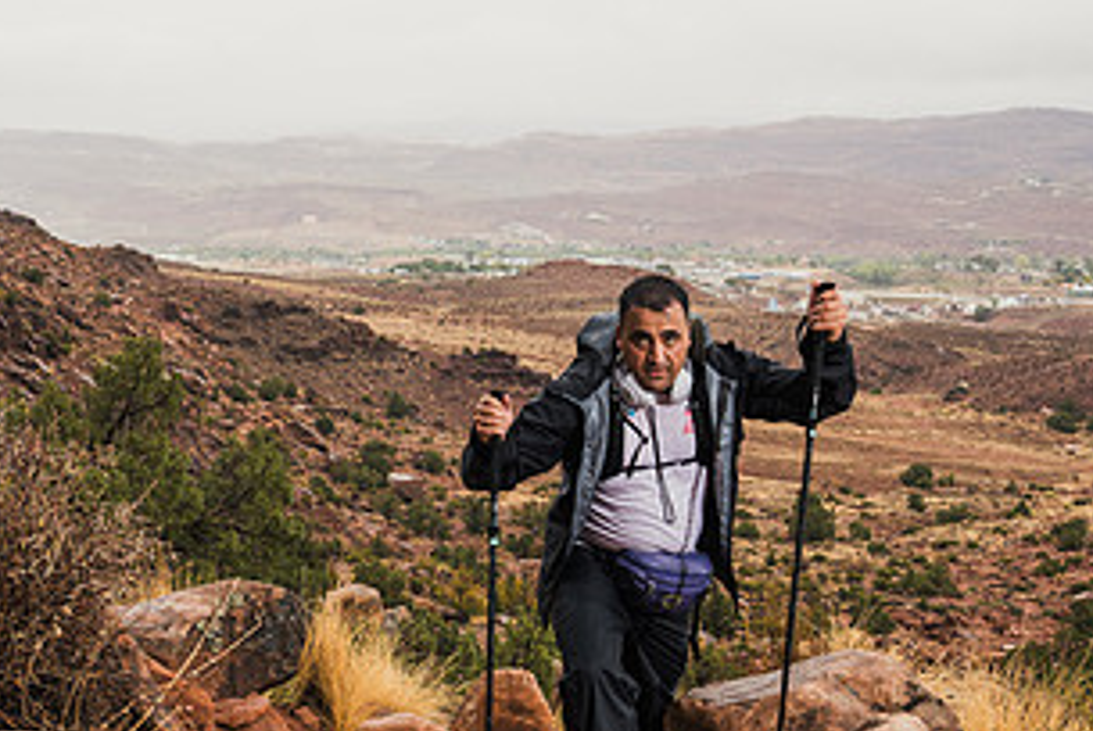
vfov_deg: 20.3
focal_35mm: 67
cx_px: 269
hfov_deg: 29.6
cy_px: 475
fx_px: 2036
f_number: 7.1
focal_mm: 34
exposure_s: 1/200
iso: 200
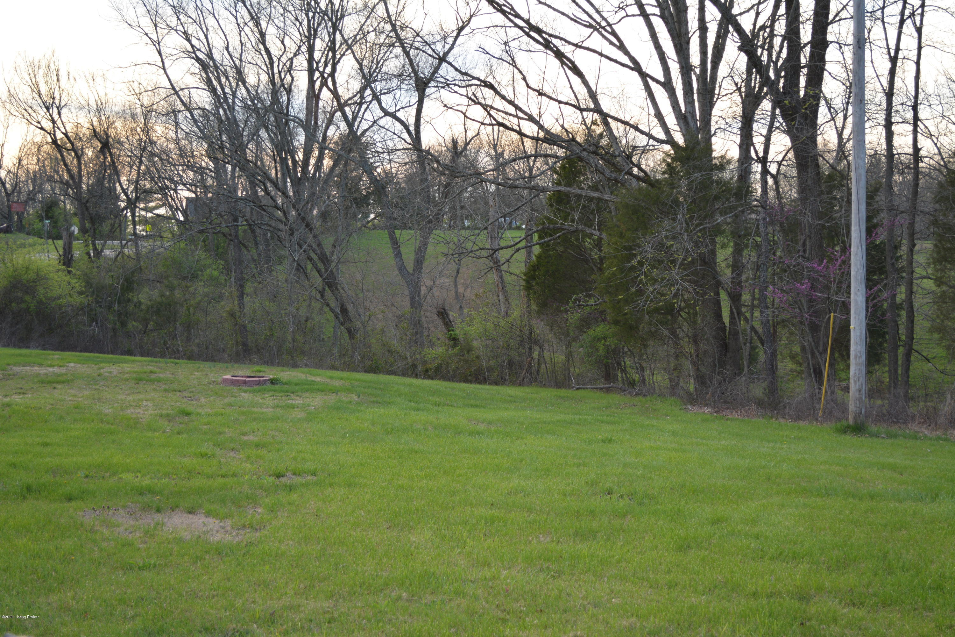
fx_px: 1512
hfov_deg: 35.1
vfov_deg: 23.8
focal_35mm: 57
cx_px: 478
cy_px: 318
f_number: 5
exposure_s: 1/200
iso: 200
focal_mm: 38
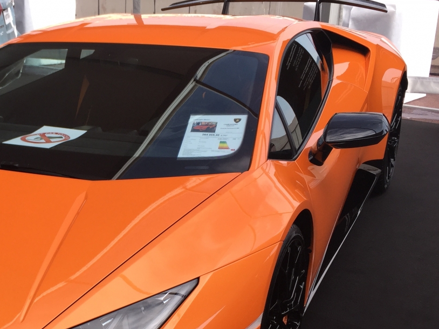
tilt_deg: -20.8
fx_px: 723
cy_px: 238
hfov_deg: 32.6
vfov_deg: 25.4
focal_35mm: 57
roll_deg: +1.1
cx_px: 70
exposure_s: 1/581
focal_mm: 4.15
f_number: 2.2
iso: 32
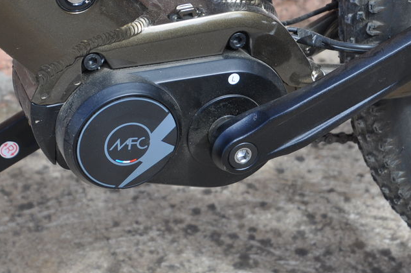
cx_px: 176
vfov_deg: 13.1
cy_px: 93
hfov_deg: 19.7
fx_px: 1185
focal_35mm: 104
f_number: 7.1
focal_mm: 44
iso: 200
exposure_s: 1/200
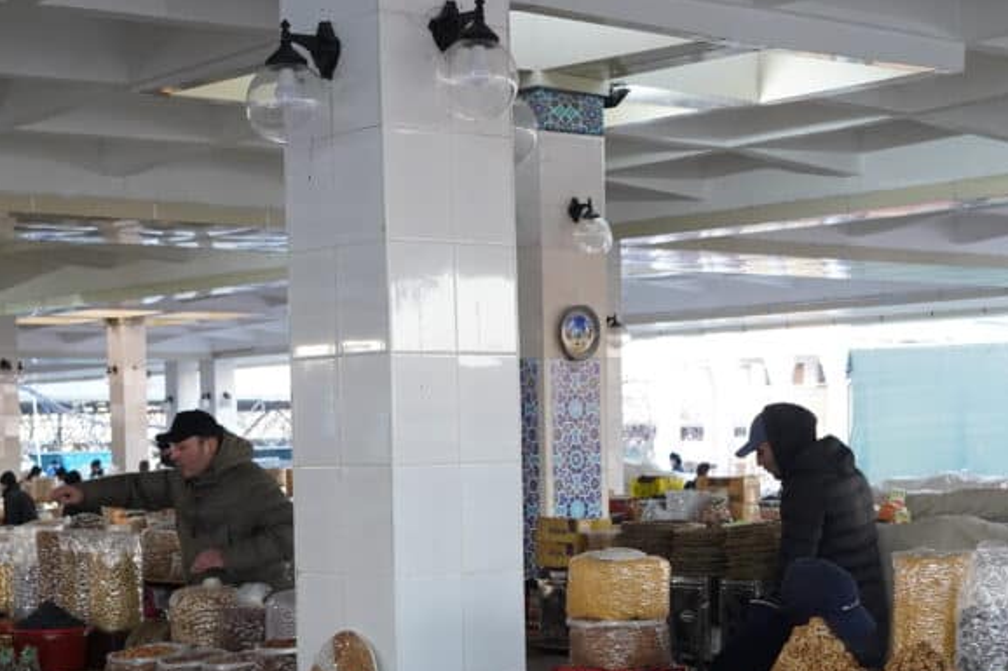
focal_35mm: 78
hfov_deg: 26.0
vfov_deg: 17.3
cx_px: 516
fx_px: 2183
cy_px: 562
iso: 3200
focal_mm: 44
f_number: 5.6
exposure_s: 1/160
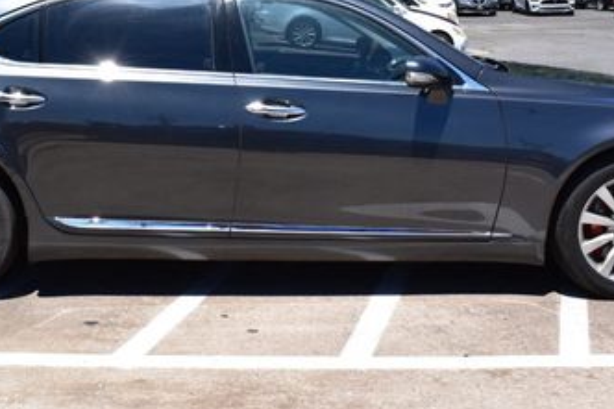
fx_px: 886
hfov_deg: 38.1
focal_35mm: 52
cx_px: 246
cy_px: 33
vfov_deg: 25.1
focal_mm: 18
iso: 400
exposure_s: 1/500
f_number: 11
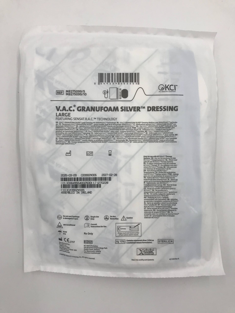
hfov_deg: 49.7
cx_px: 118
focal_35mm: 28
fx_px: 253
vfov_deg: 63.4
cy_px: 156
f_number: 1.8
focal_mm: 3.99
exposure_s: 1/292
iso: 20
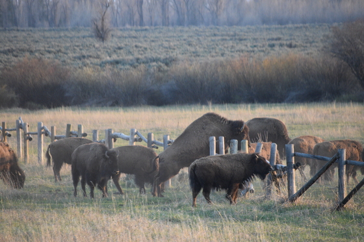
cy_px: 121
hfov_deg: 4.6
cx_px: 182
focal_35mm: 450
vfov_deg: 3.1
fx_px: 4548
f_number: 6.3
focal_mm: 300
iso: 3200
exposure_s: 1/400
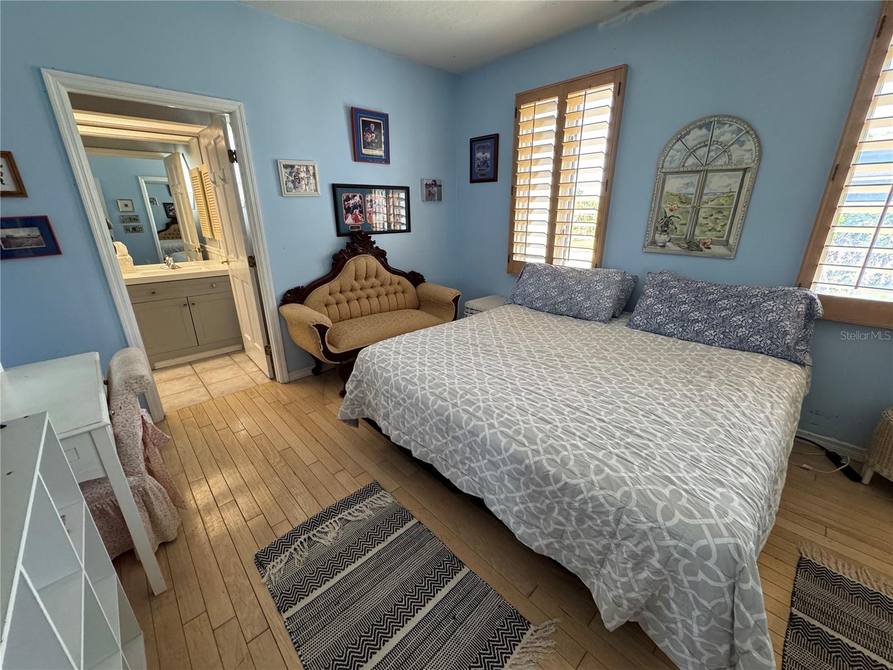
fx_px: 361
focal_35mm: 14
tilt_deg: -18.9
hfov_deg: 102.1
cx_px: 446
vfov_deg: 85.7
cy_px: 335
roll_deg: +0.1
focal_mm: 2.22
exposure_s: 1/120
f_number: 2.2
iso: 250
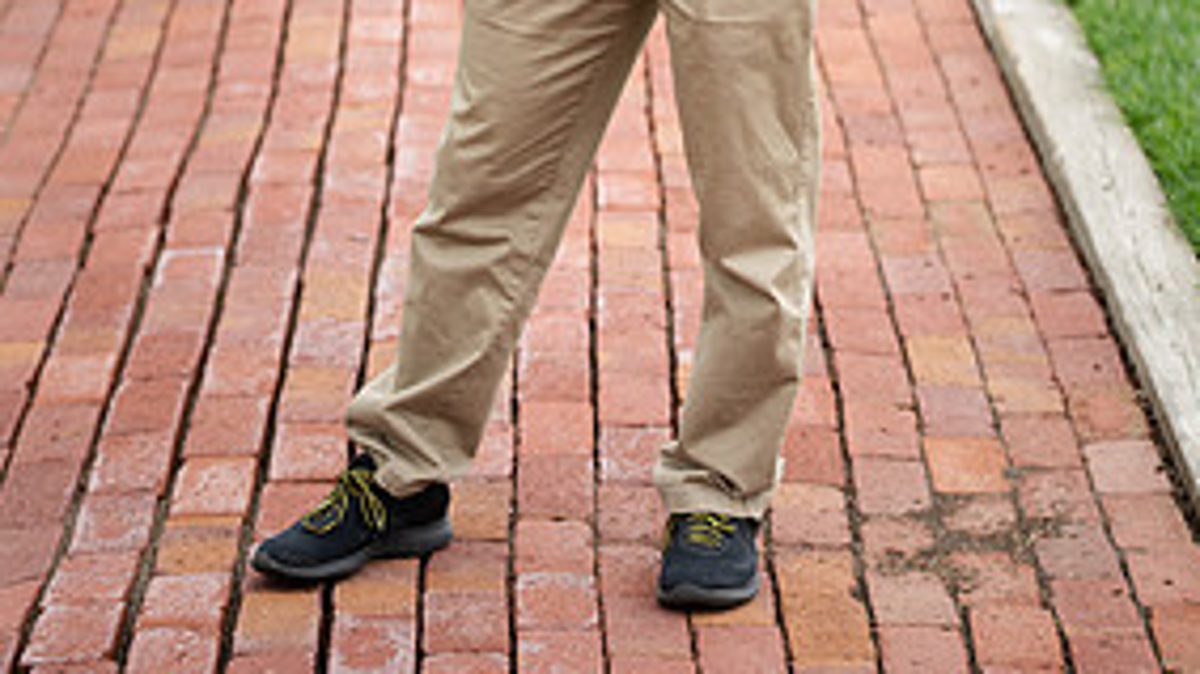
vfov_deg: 8.4
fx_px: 4549
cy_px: -203
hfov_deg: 15.0
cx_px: 598
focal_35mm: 143
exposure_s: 1/200
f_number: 4
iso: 80
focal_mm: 86
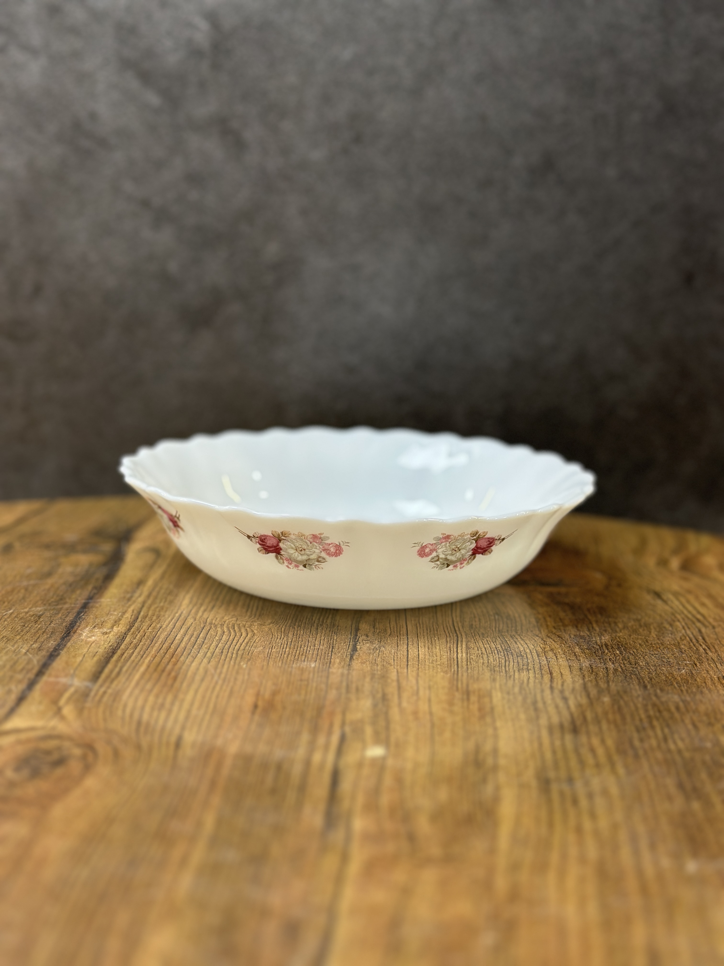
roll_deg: -0.9
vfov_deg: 39.7
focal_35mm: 48
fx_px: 1339
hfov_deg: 30.3
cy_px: 483
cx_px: 362
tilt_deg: -11.1
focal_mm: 6.86
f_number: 1.78
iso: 64
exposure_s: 1/113
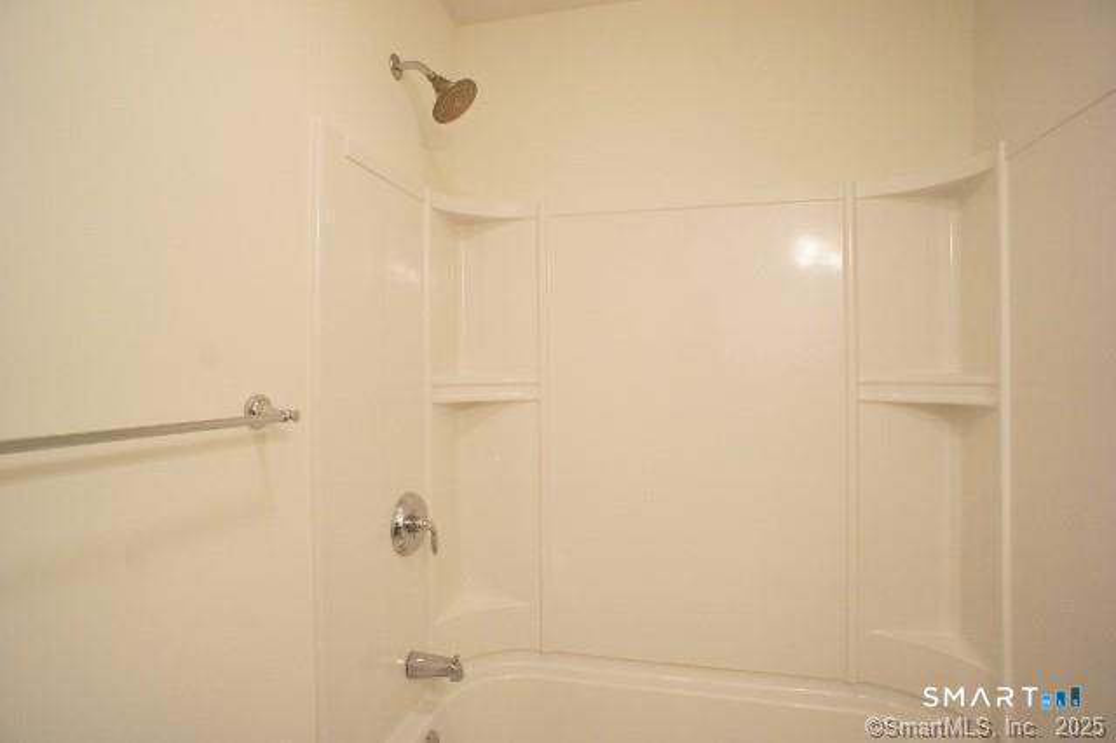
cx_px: 558
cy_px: 372
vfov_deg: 53.1
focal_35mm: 24
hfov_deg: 73.8
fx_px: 744
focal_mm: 16
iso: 1600
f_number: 5.6
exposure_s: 1/30
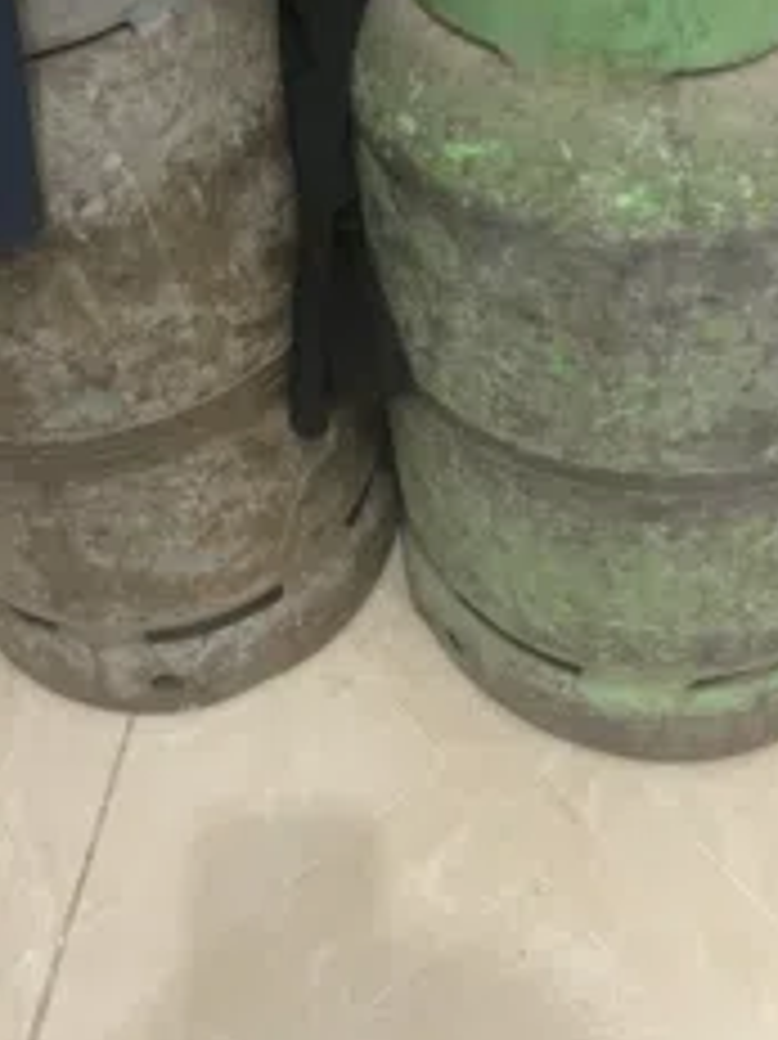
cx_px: 328
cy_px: 230
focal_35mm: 45
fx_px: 1350
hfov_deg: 32.1
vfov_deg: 40.6
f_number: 1.6
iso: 500
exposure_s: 1/25
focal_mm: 4.2
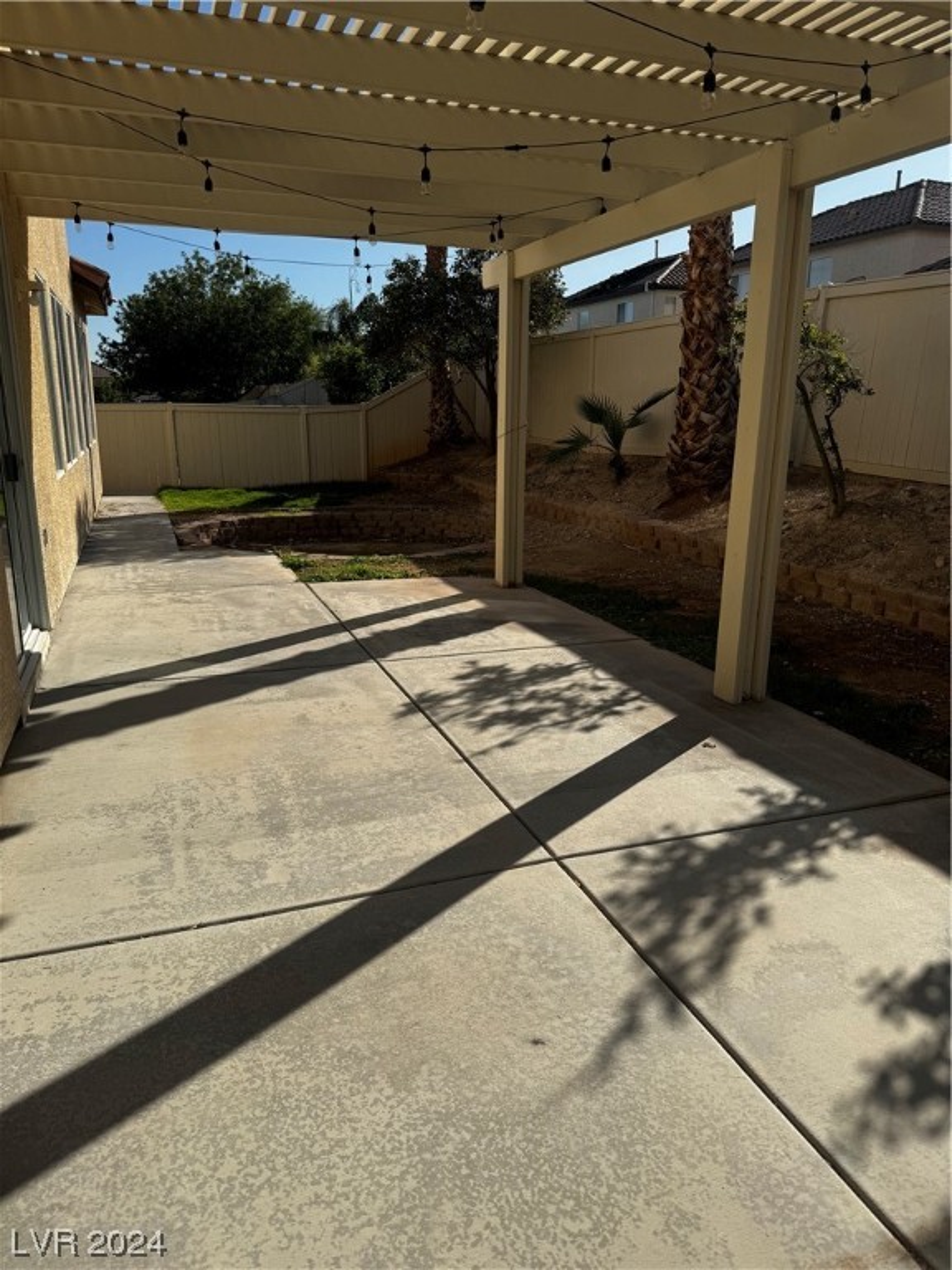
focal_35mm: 24
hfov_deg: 56.8
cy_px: 635
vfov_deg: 71.6
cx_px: 476
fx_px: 880
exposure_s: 1/6410
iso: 80
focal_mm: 6.86
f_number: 1.78
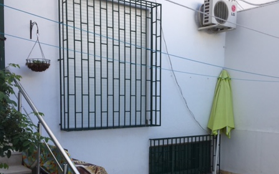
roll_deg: -1.3
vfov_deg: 28.9
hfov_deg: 45.2
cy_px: 123
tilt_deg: -3.2
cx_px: 158
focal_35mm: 44
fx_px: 334
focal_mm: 4.15
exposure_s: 1/363
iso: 32
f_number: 2.2
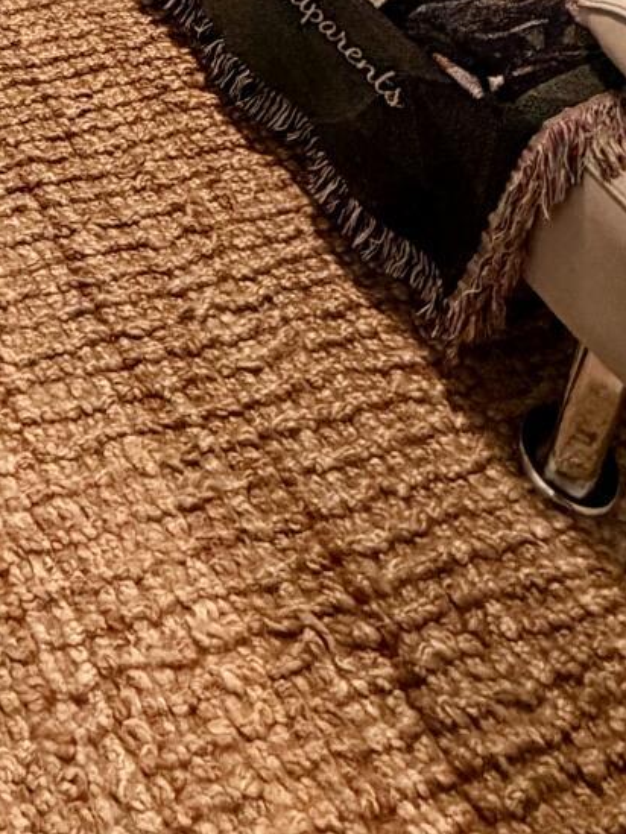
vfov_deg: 26.3
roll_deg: -4.0
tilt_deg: -20.1
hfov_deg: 24.6
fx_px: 1229
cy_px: -441
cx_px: -202
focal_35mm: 51
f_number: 2.2
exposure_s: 1/60
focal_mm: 2.22
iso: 320
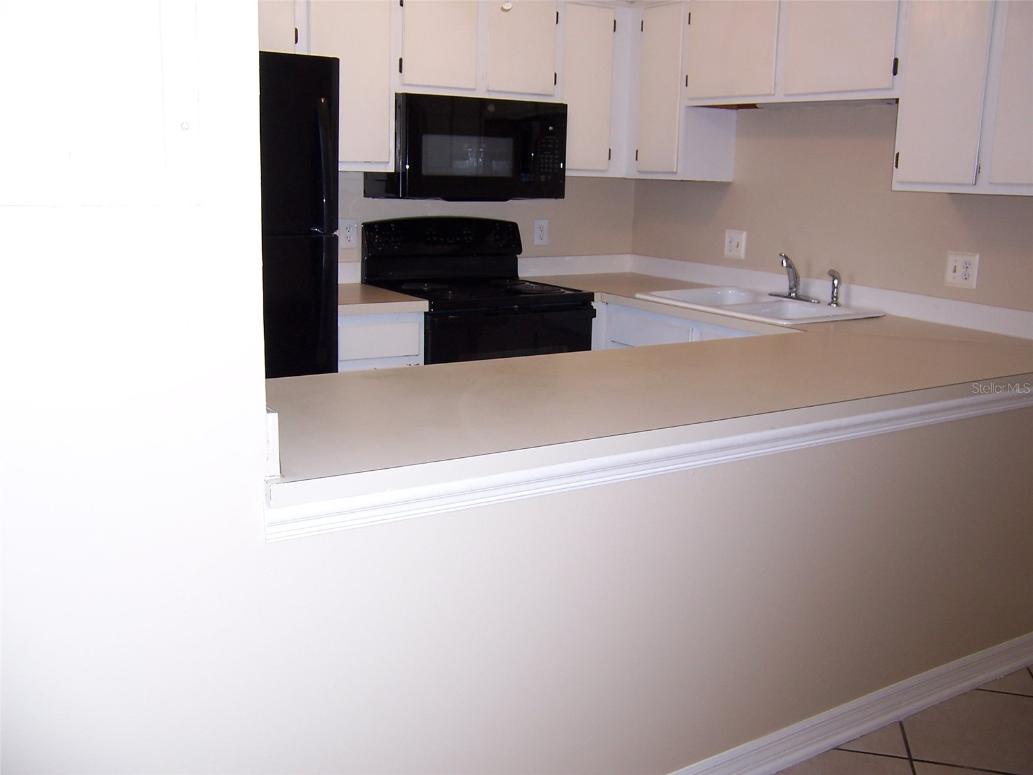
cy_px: 388
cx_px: 516
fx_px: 985
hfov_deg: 55.4
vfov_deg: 42.9
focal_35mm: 33
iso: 80
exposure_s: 1/60
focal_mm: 5.5
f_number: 2.8
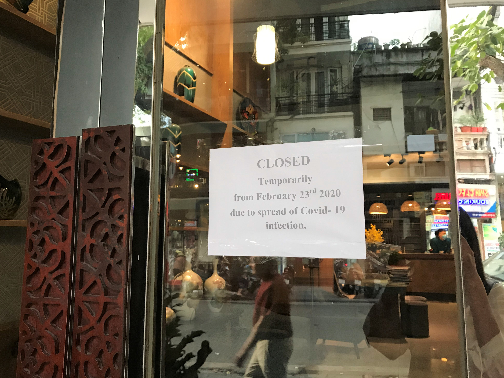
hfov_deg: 61.6
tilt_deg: +7.5
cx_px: 245
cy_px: 186
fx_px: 422
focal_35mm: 29
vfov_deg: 48.2
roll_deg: -0.6
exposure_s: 1/17
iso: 80
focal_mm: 3.99
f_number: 1.8
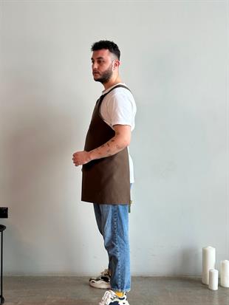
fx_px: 423
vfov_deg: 39.6
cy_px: 152
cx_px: 114
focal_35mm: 48
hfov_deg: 30.3
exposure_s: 1/100
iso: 64
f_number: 1.78
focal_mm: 6.86
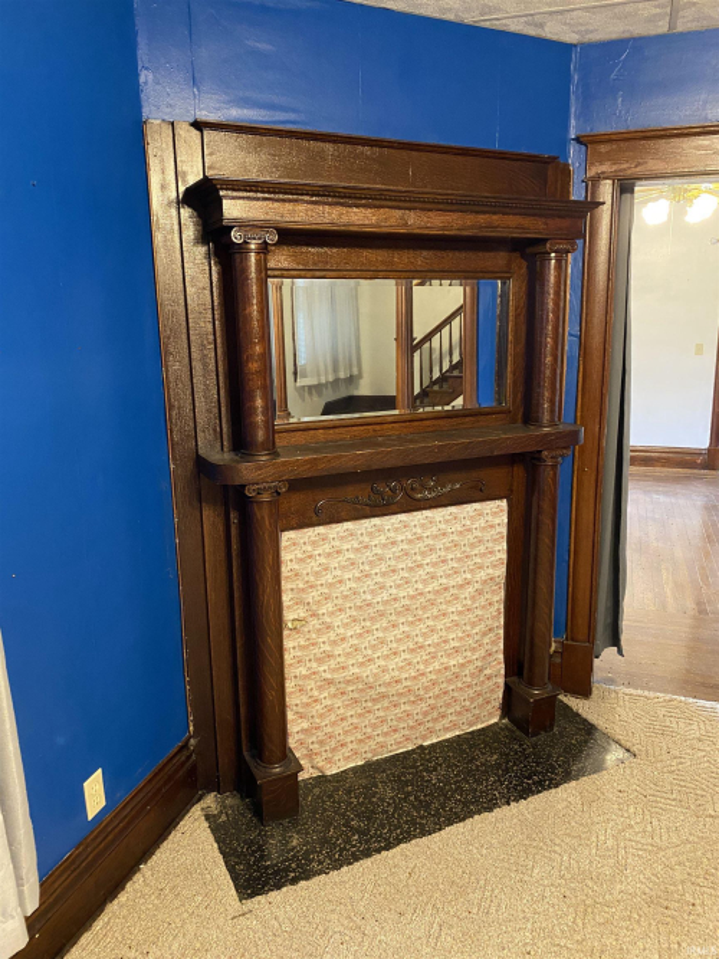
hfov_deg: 53.0
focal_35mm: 26
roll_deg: +0.0
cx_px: 360
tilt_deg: -12.0
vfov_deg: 67.3
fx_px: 720
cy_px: 480
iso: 500
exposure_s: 1/30
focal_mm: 4.25
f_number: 1.8
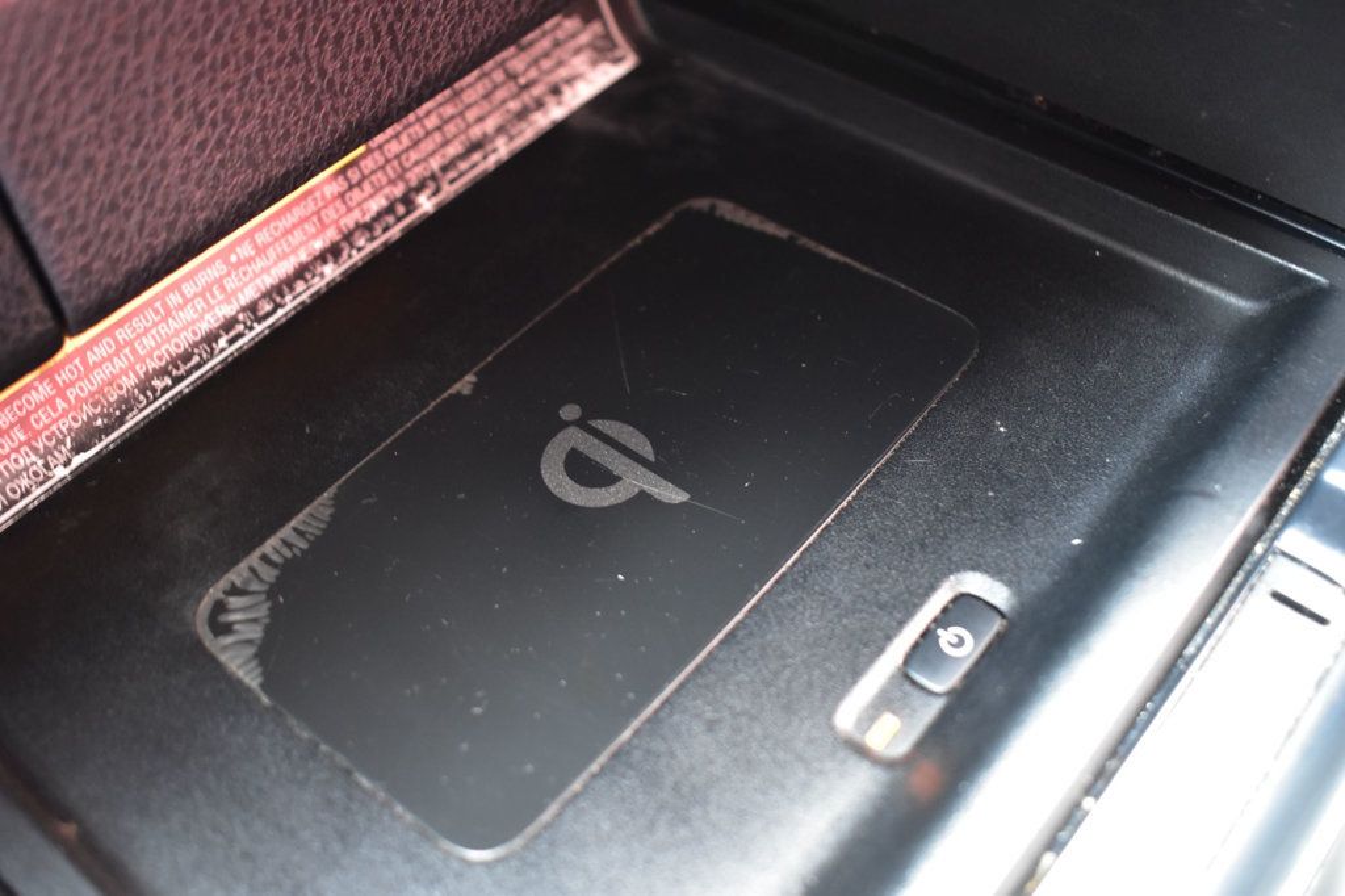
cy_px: 448
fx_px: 1401
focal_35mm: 38
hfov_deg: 51.3
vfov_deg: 35.5
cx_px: 672
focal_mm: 25
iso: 1600
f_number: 4
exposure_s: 1/6
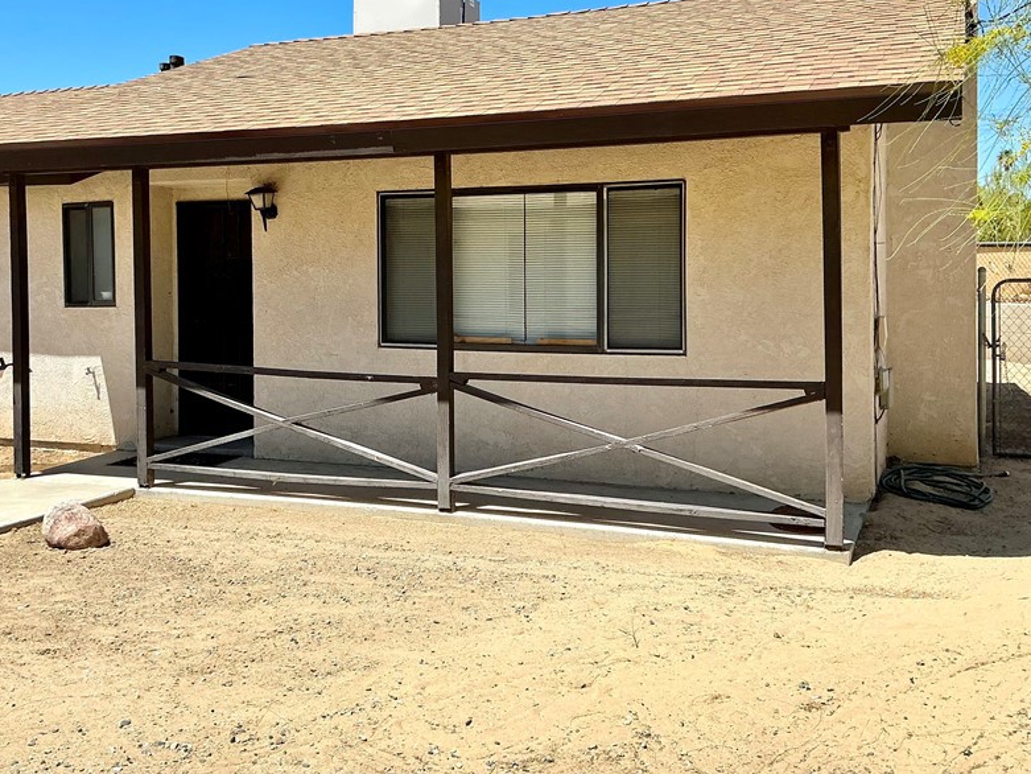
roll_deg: +0.7
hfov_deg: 48.9
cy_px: 297
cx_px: 459
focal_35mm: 38
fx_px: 1132
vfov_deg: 37.5
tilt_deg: -1.7
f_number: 1.8
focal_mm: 3
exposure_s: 1/2538
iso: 25
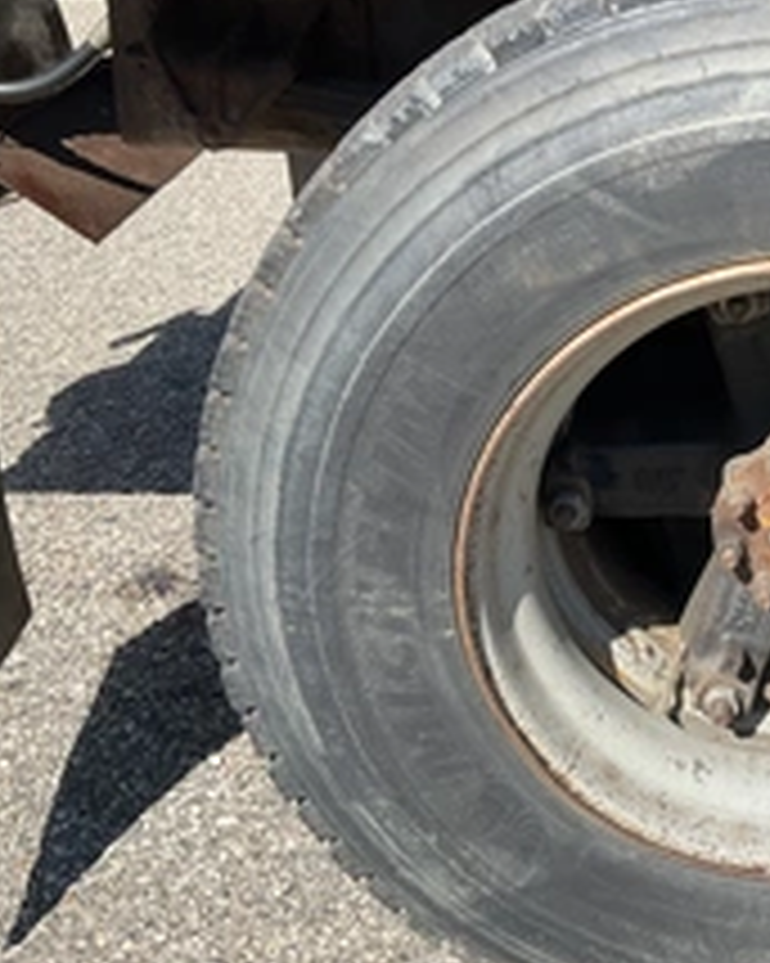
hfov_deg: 27.3
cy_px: 446
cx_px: 734
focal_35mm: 53
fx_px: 1511
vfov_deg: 35.4
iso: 25
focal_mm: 3
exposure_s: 1/1098
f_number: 1.8
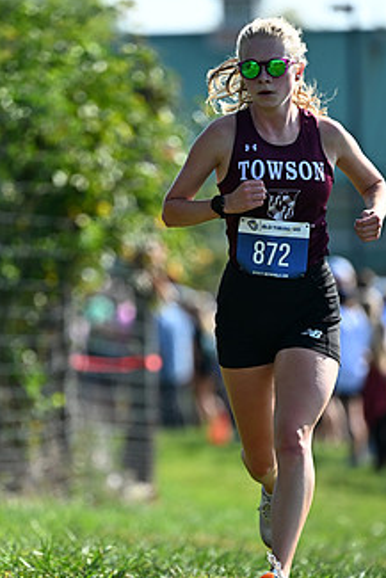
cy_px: 338
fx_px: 5735
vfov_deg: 5.8
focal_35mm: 357
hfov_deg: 3.9
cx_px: 156
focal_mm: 200
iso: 320
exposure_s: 1/2500
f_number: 2.8
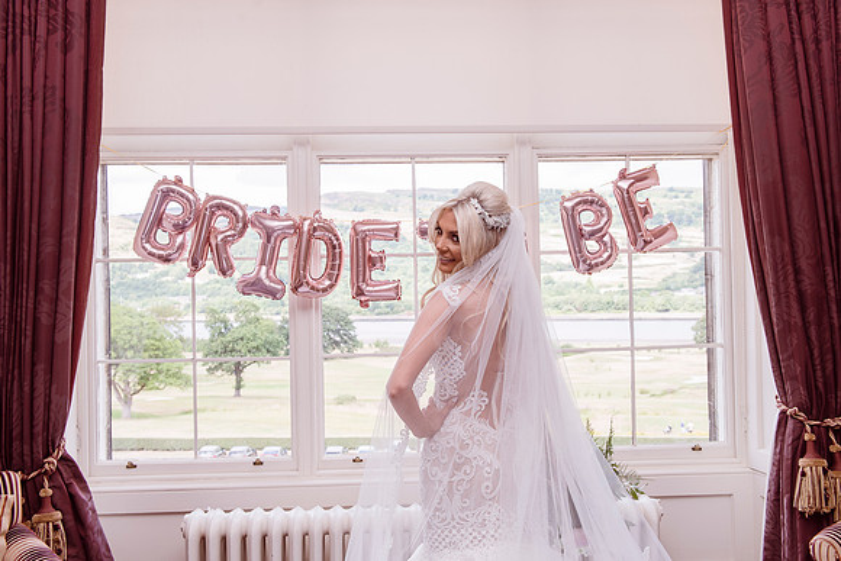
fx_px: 766
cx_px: 426
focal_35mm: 33
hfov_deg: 57.6
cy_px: 280
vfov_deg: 40.3
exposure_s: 1/250
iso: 400
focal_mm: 32
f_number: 5.6
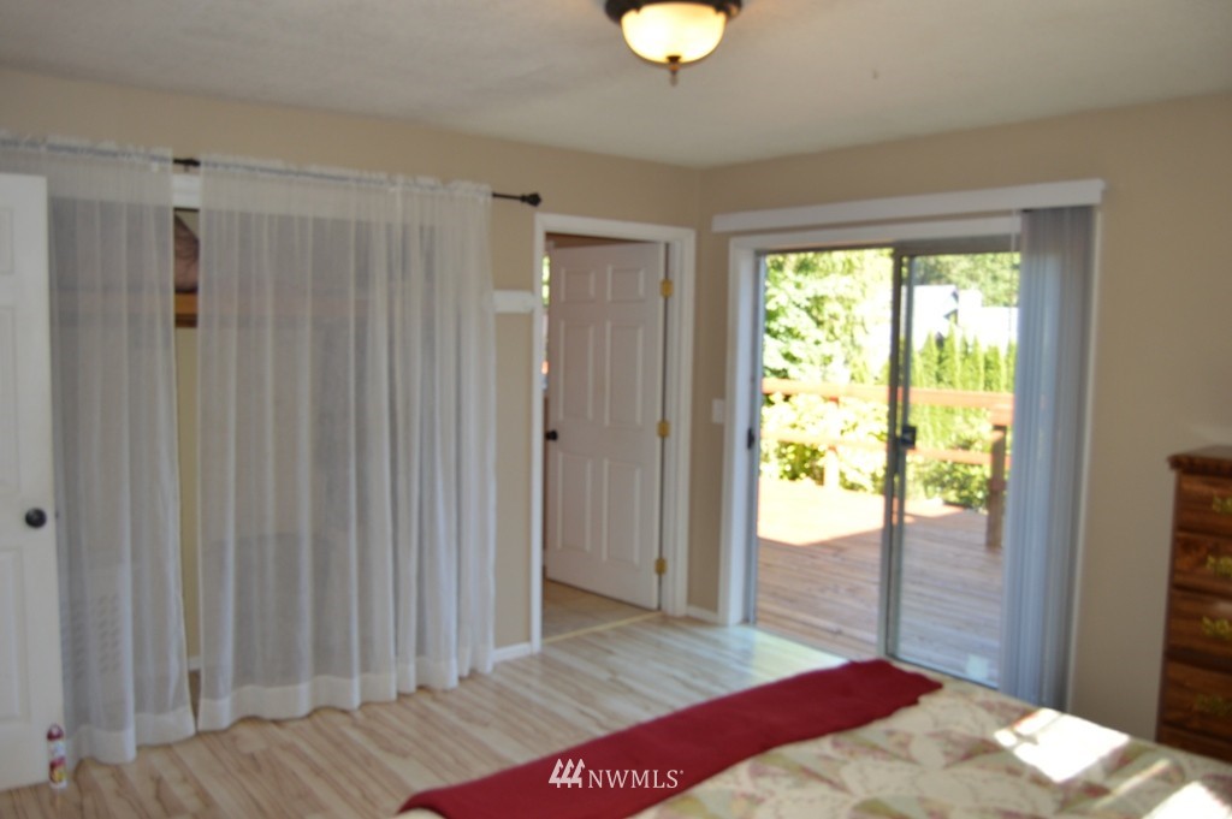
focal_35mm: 27
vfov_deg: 47.9
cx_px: 616
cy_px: 410
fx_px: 923
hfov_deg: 67.4
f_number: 4
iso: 200
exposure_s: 1/125
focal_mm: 18
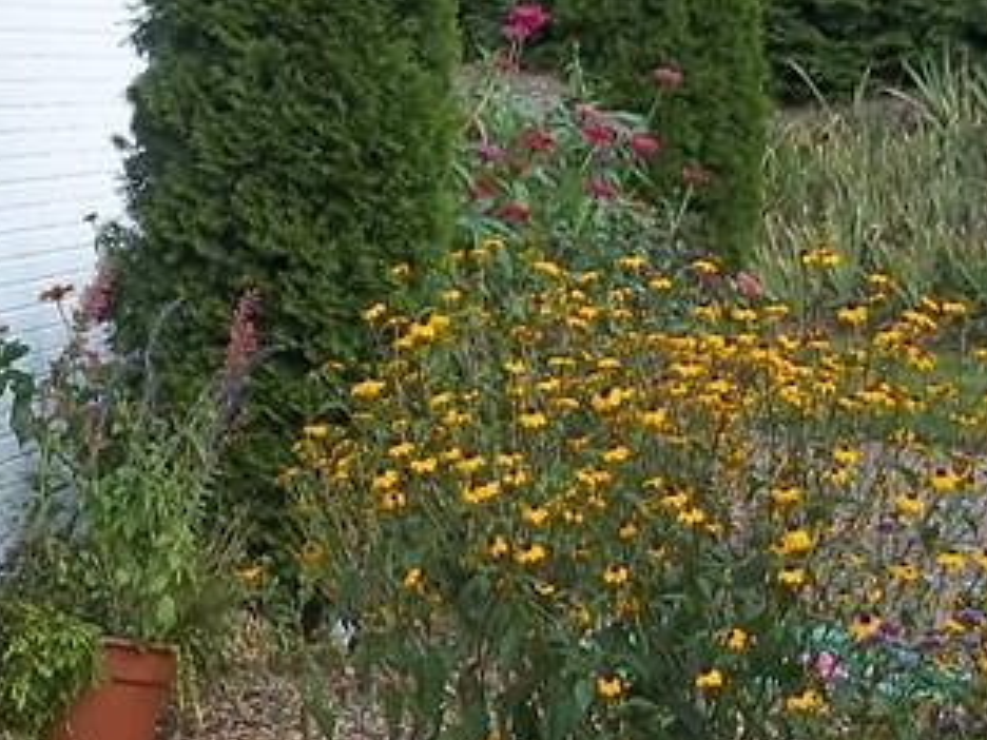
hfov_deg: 15.7
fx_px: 3365
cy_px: 199
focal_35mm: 118
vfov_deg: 12.5
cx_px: -380
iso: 80
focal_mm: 6.5
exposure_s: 1/200
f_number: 3.1
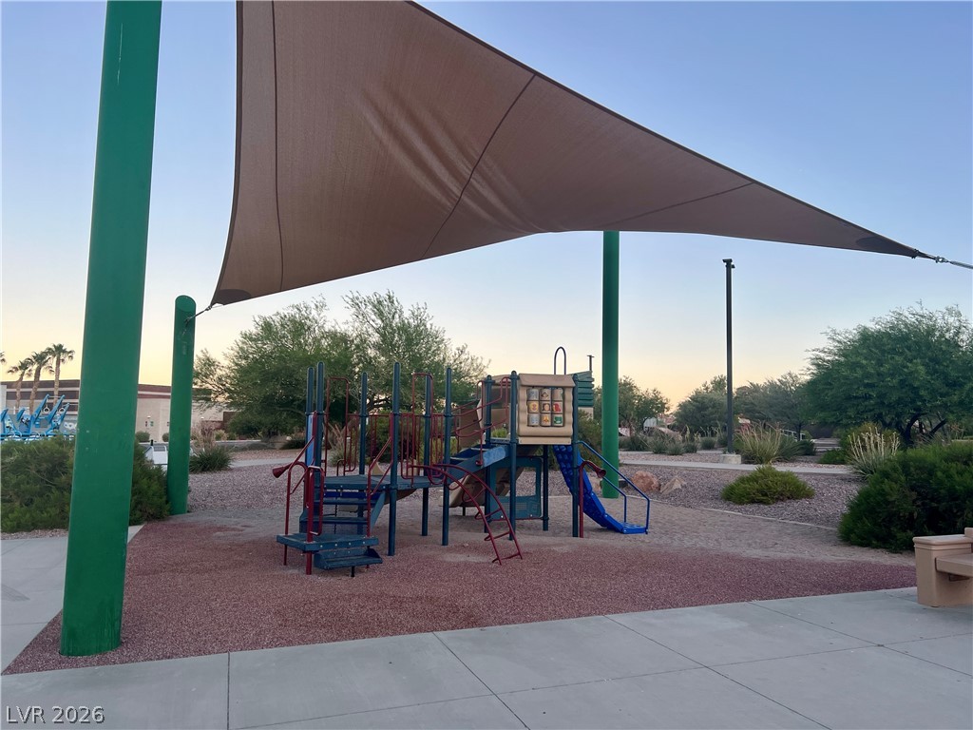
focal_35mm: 26
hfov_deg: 67.3
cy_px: 365
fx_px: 731
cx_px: 486
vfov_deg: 53.1
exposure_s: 1/502
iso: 50
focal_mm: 5.7
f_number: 1.5
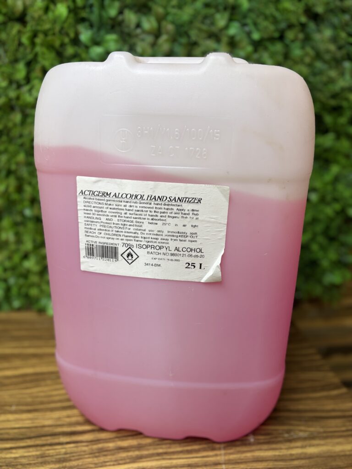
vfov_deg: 67.3
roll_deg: -2.9
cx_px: 176
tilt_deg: -19.6
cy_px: 234
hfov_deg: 53.1
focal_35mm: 26
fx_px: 353
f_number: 1.6
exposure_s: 1/100
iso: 80
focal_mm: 5.96
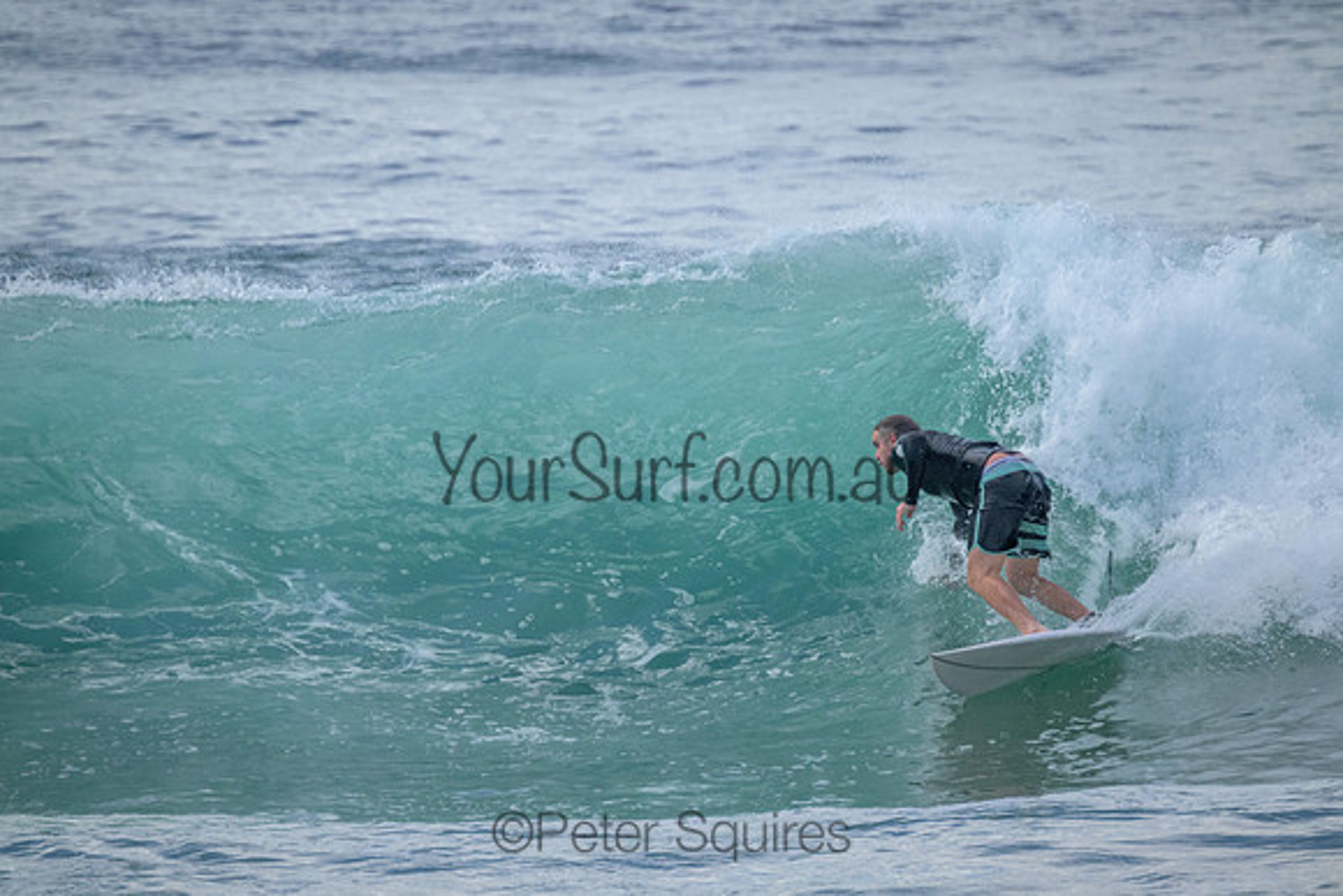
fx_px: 29850
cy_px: 448
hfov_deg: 2.6
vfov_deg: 1.7
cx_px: 672
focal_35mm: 800
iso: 6400
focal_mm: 800
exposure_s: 1/1000
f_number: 11
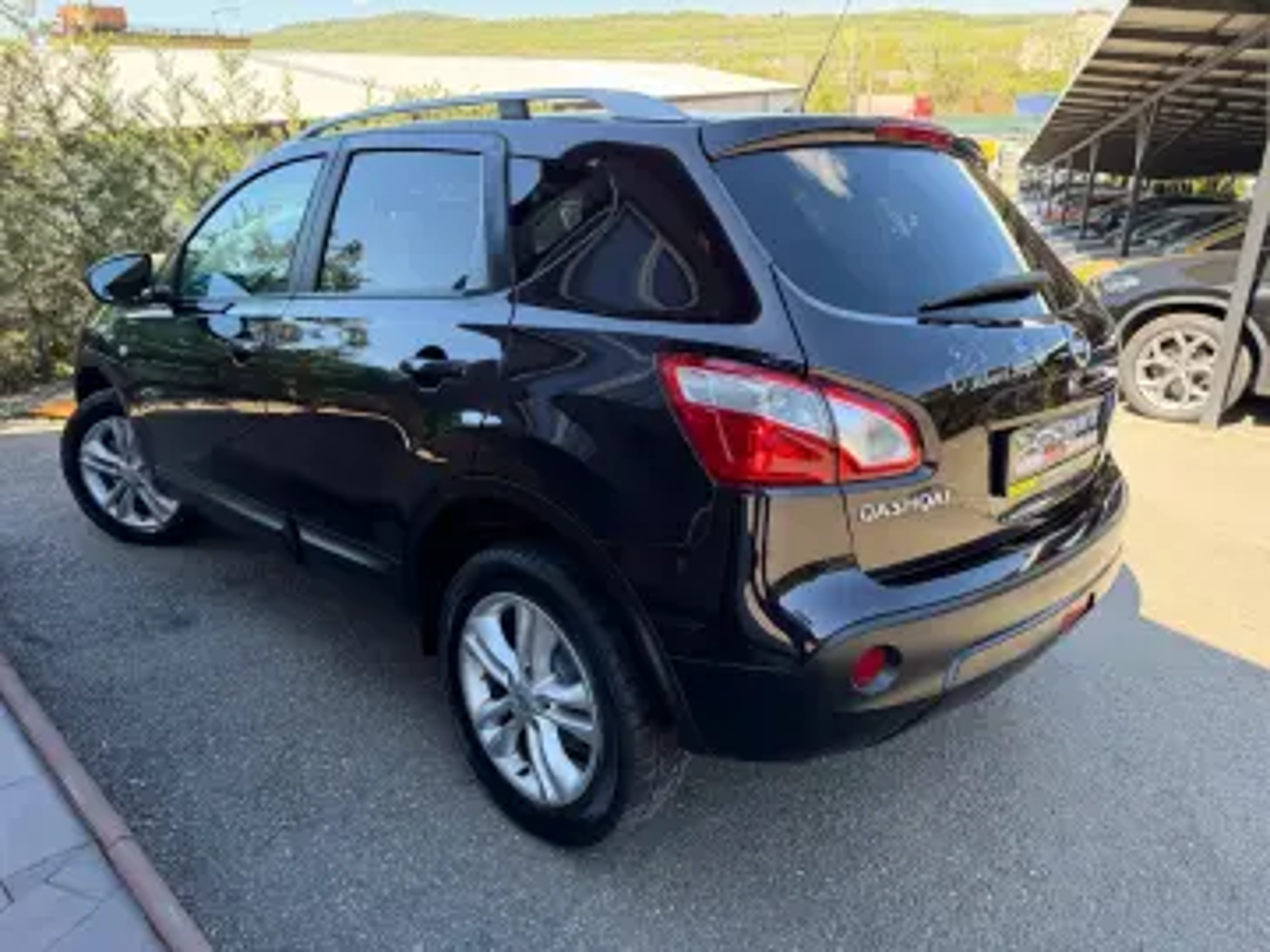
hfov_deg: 71.6
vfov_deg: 56.8
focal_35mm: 24
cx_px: 635
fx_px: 881
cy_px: 476
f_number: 1.78
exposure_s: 1/464
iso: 100
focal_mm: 6.76
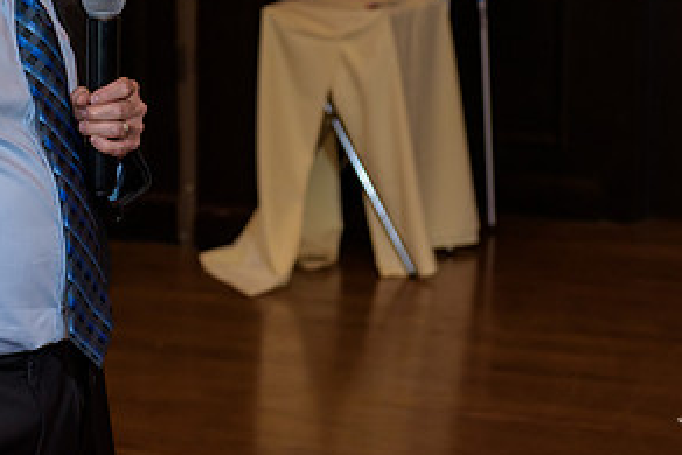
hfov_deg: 16.6
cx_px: 224
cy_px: 24
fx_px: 2331
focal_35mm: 123
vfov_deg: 11.1
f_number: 3.2
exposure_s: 1/125
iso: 1600
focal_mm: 62
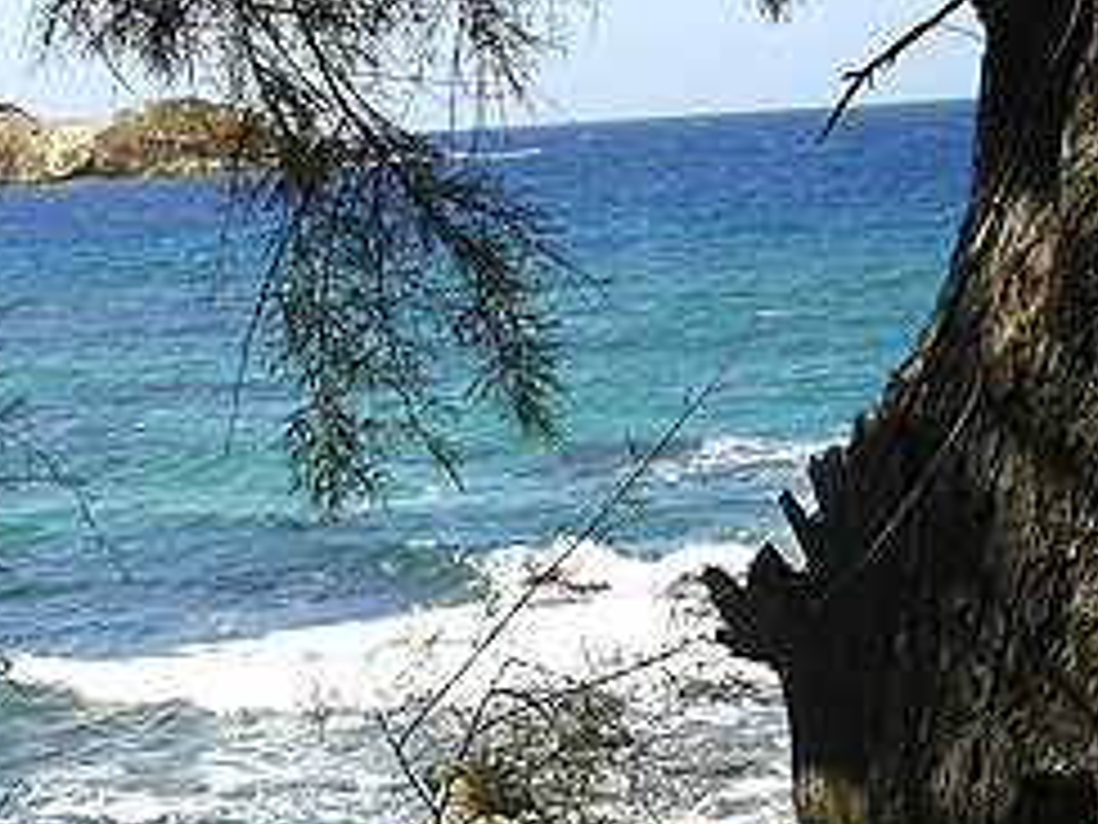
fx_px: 2982
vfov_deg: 15.7
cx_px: 436
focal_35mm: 94
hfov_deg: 20.8
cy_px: 495
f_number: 4.6
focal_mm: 7.8
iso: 50
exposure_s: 1/400
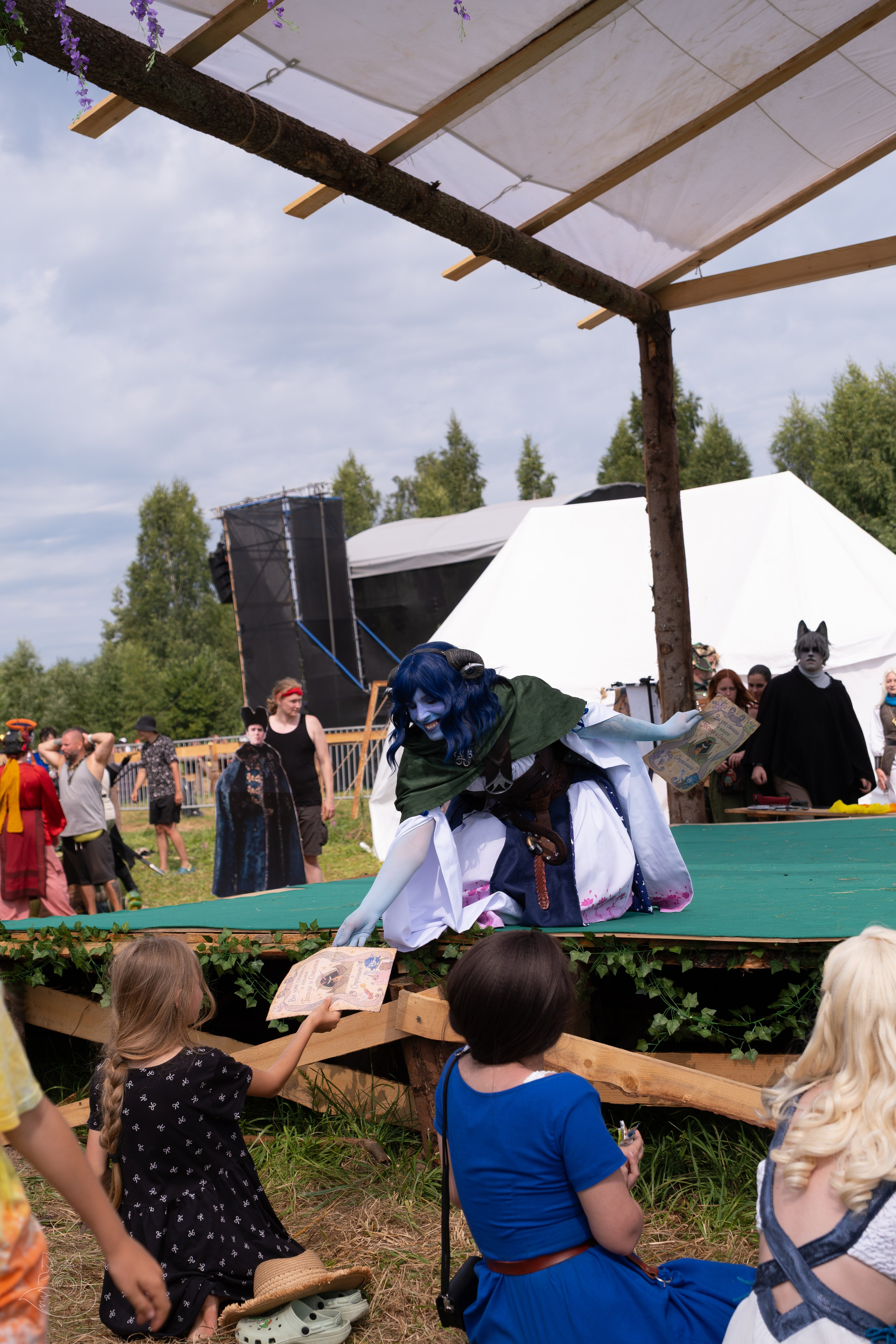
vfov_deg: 39.6
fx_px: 1867
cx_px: 448
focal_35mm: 50
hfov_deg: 27.0
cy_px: 672
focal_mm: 33.2
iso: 160
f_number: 4
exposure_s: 1/1600
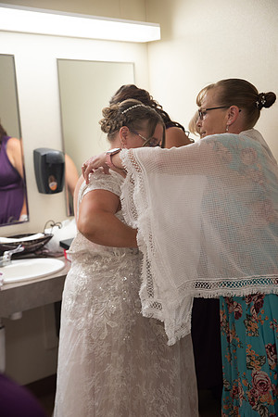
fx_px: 602
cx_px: 139
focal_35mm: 52
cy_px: 208
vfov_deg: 38.2
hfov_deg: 26.0
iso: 200
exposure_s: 1/160
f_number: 3.5
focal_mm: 52
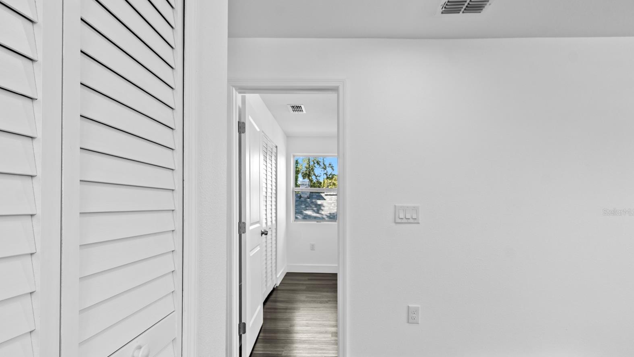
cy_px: 212
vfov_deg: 66.5
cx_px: 316
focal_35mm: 16
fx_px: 269
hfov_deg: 99.4
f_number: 7.1
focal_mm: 10
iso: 100
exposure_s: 1/3
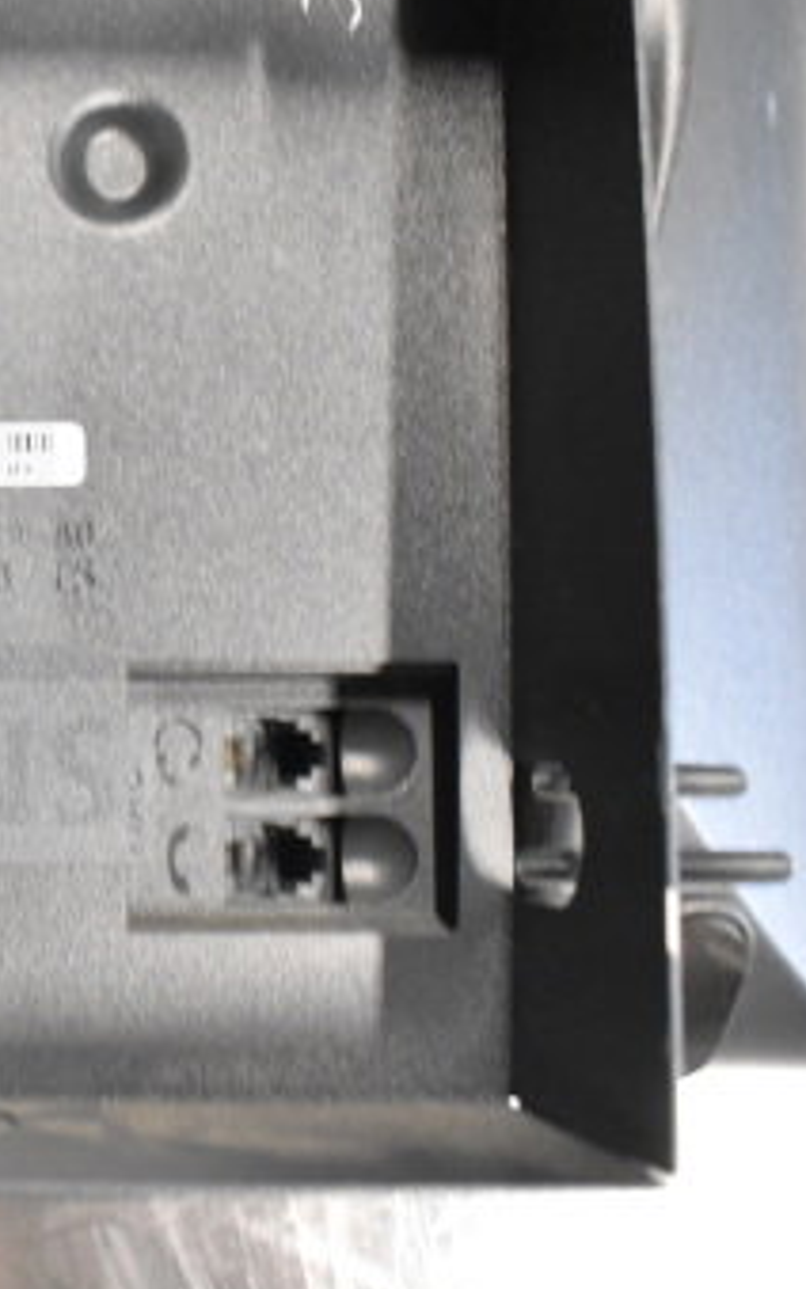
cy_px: 561
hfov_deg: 18.2
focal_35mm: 66
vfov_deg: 31.0
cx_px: -274
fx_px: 2319
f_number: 3.8
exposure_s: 1/40
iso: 4000
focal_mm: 24
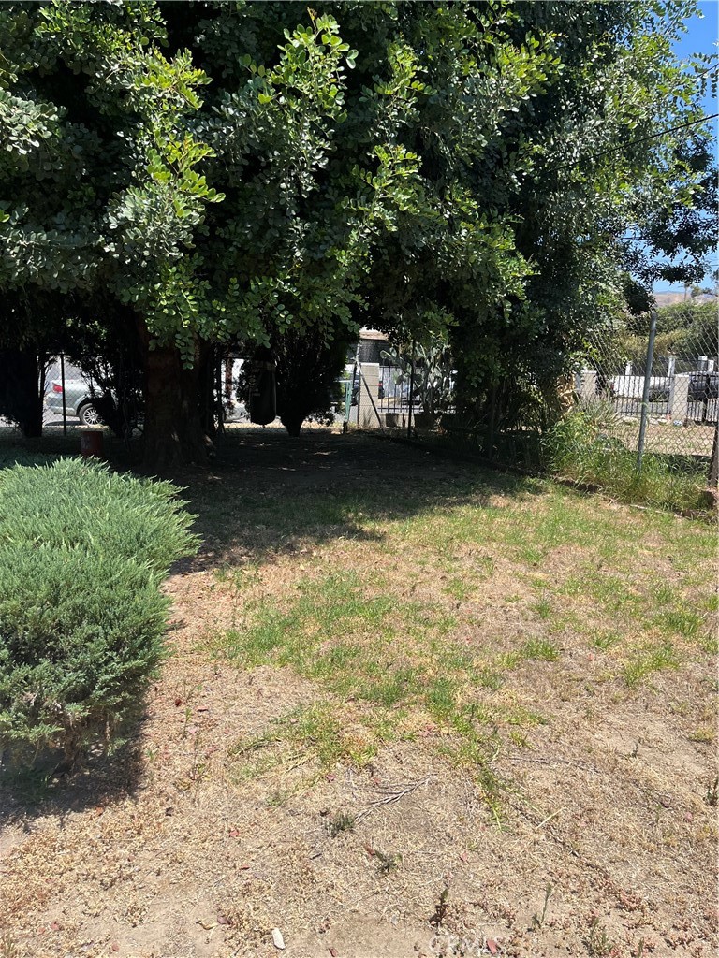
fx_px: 720
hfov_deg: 53.1
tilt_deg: -4.8
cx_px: 360
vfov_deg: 67.3
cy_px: 479
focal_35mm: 26
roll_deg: +2.5
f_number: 1.6
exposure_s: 1/1890
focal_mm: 5.1
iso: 50
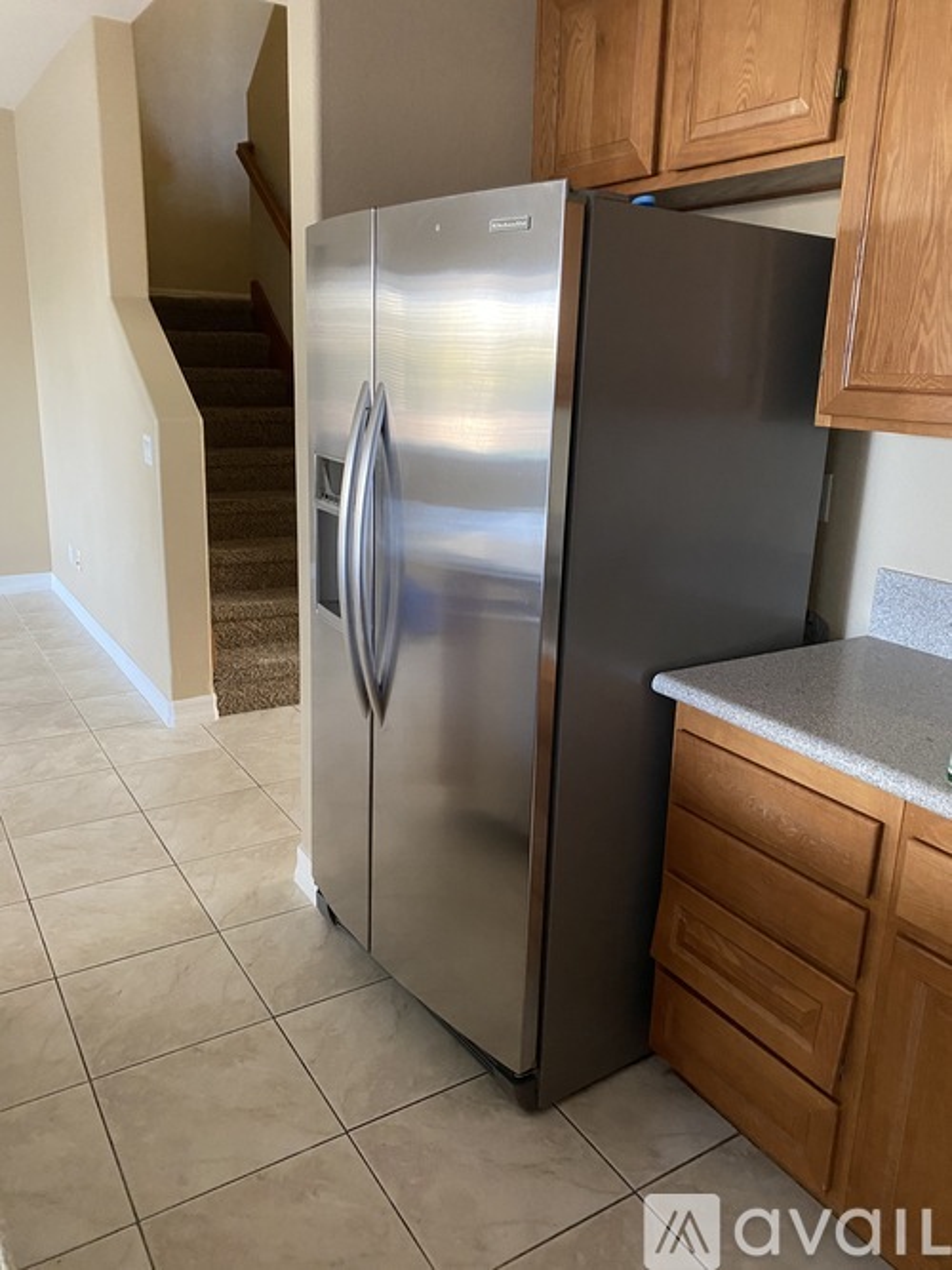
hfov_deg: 53.0
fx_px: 954
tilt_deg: -12.5
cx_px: 476
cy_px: 635
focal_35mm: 26
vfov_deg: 67.3
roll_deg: -1.3
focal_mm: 4.25
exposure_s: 1/60
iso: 500
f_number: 1.8
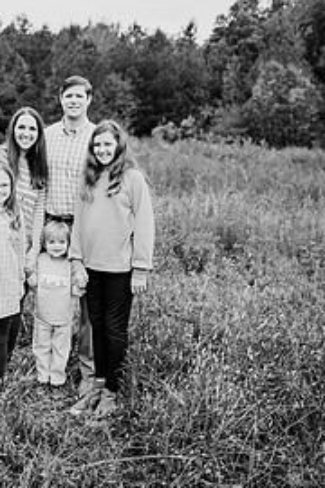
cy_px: 114
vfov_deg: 46.5
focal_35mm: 40
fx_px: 542
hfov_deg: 32.4
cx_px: 61
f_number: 2.2
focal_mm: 24
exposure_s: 1/800
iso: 125
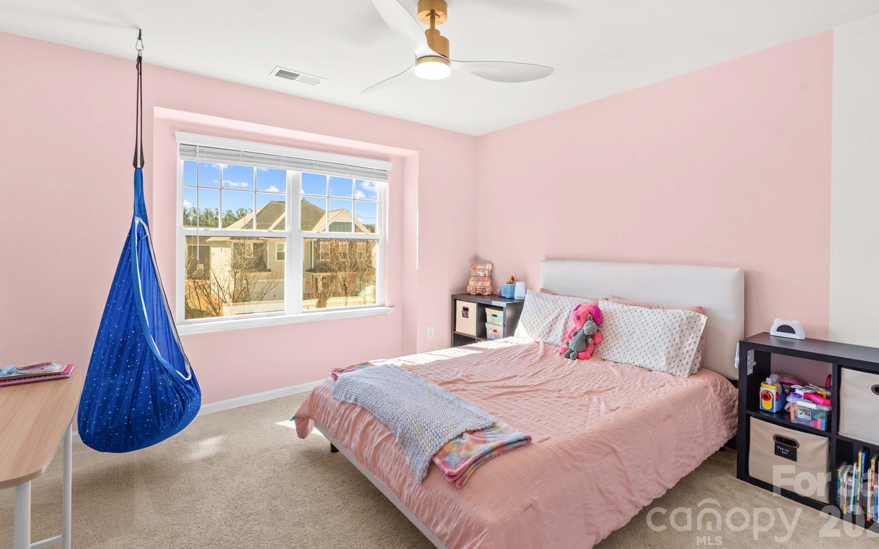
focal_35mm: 17
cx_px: 457
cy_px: 248
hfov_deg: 94.3
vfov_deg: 67.9
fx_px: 407
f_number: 8
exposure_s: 1/13
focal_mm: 16
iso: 100
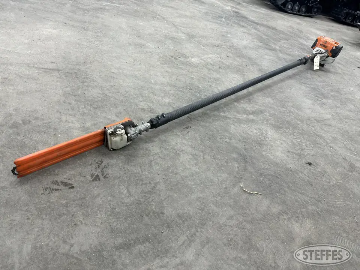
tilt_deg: -35.4
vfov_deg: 56.8
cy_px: 135
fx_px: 250
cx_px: 180
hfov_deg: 71.6
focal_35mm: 24
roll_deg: -15.3
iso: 125
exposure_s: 1/60
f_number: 1.78
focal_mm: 6.86
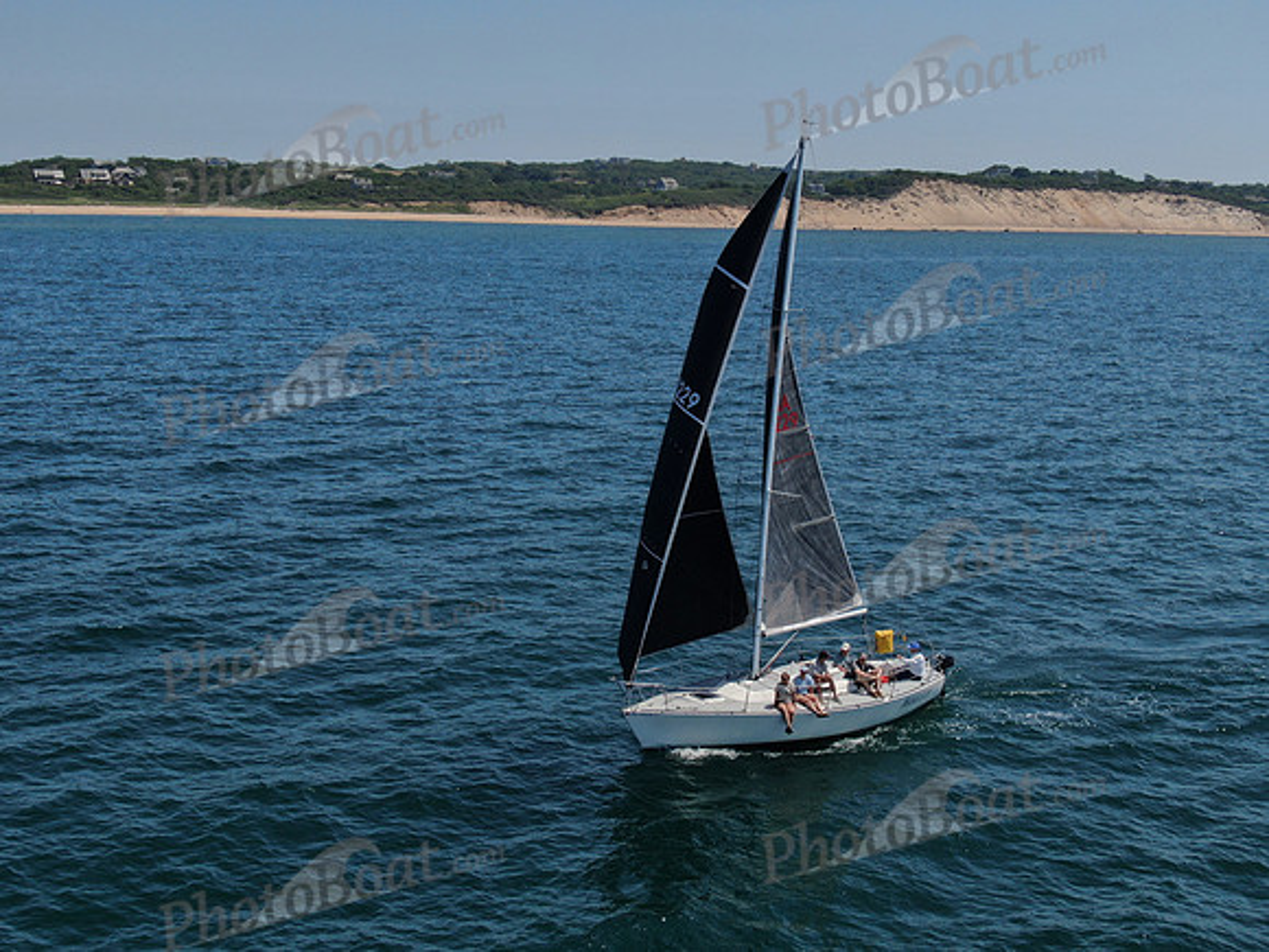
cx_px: 634
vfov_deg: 30.3
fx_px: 1760
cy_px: 476
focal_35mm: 48
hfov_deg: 39.7
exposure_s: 1/1250
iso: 100
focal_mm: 8.6
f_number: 3.8
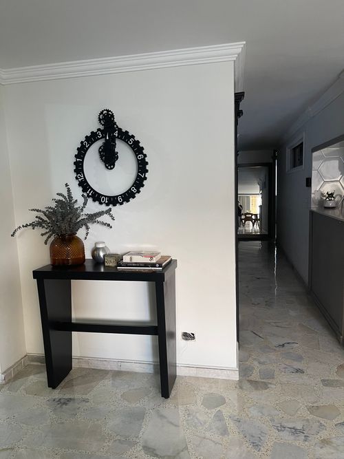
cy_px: 230
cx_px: 172
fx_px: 345
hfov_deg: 53.0
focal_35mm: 26
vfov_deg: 67.3
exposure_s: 1/60
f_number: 1.6
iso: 160
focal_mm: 5.1
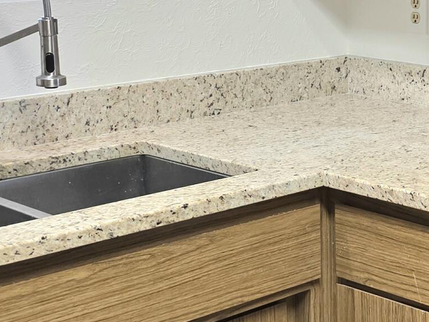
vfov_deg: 16.4
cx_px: 549
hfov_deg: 20.1
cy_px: 110
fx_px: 1115
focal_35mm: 90
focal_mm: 6.25
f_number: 1.7
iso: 125
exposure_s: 1/120
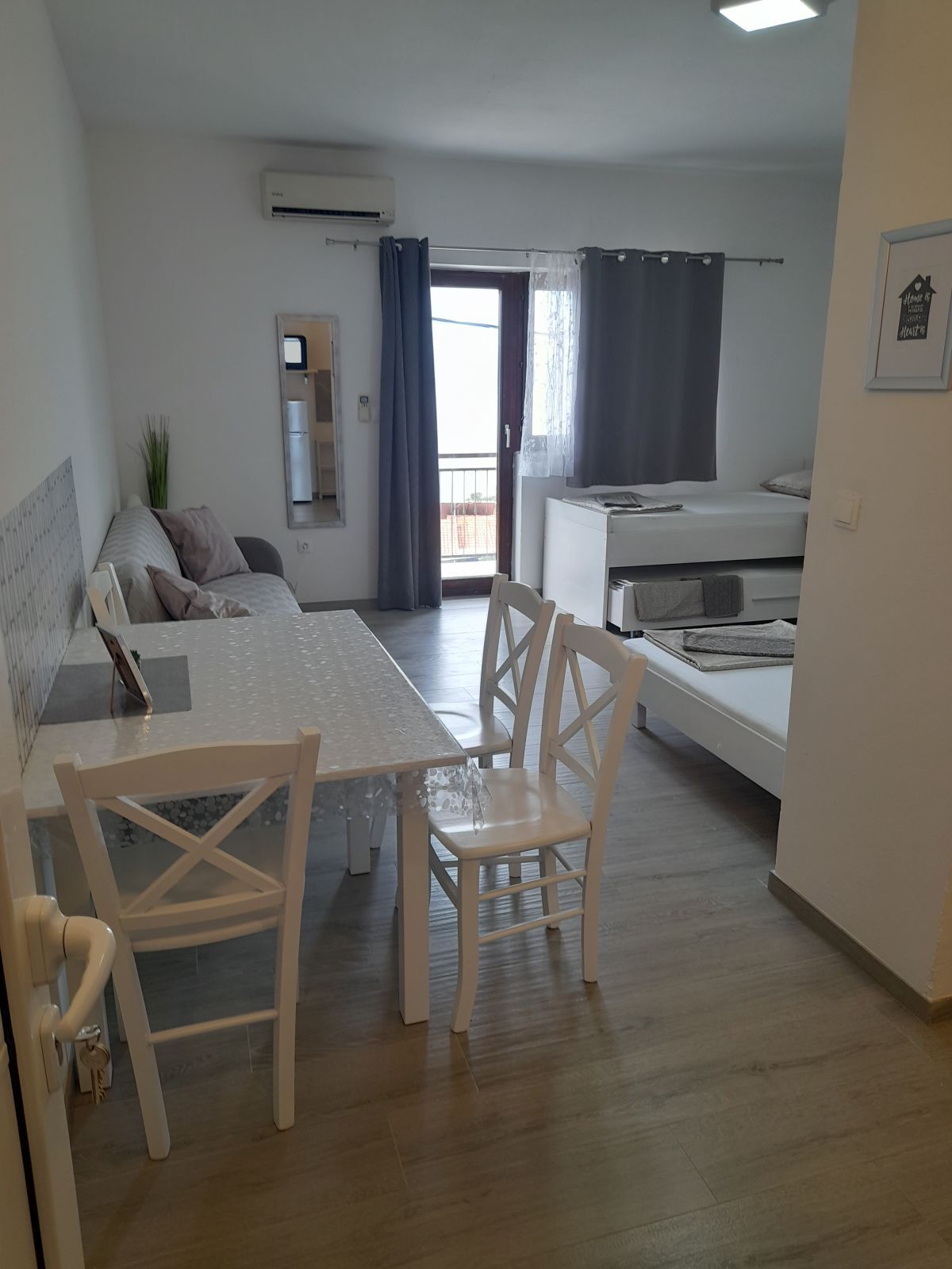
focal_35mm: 25
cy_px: 634
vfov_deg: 69.4
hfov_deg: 54.9
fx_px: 917
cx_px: 476
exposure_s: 1/50
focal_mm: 4.6
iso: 40
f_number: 2
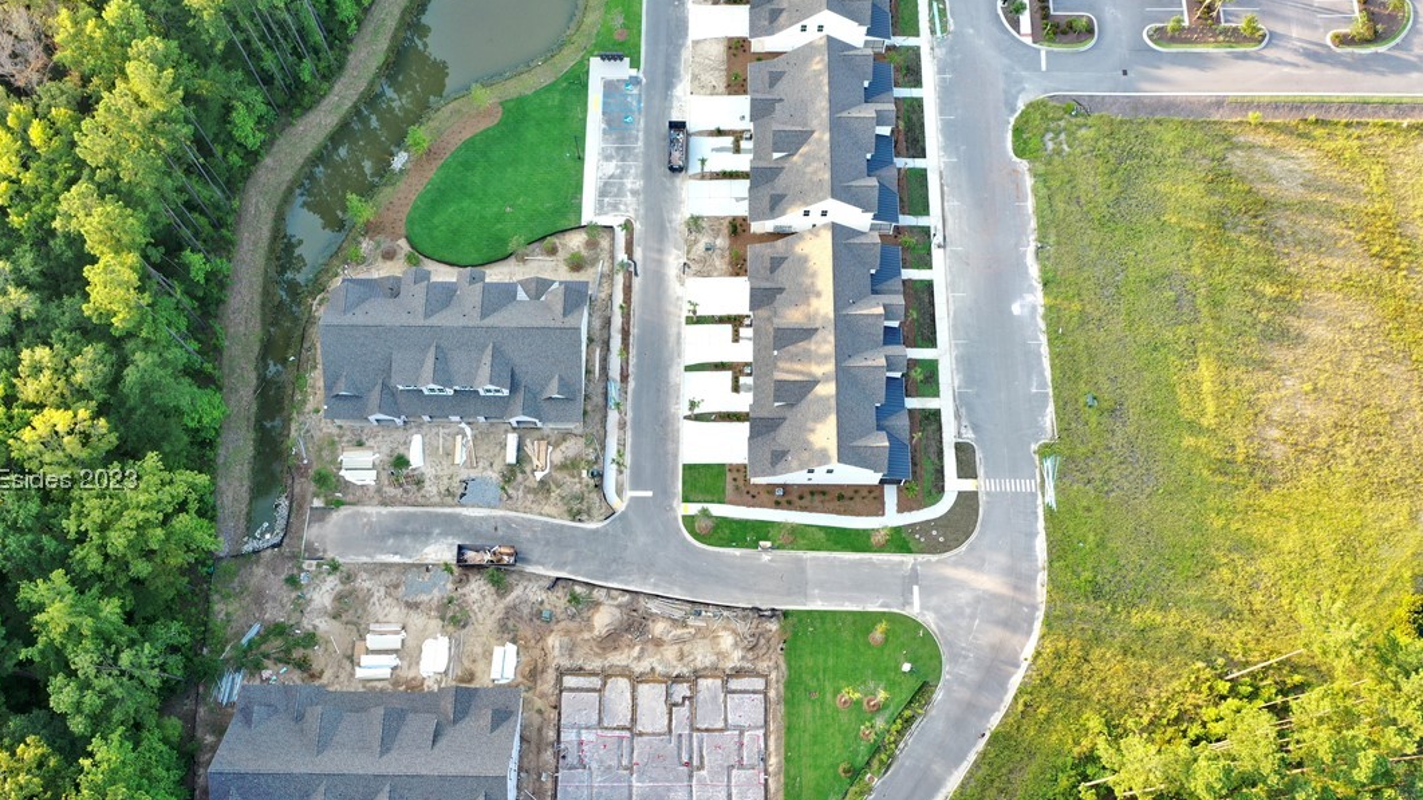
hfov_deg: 64.3
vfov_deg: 38.8
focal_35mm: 30
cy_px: 478
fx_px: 1132
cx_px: 697
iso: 100
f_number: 3.2
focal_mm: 10.26
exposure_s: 1/60
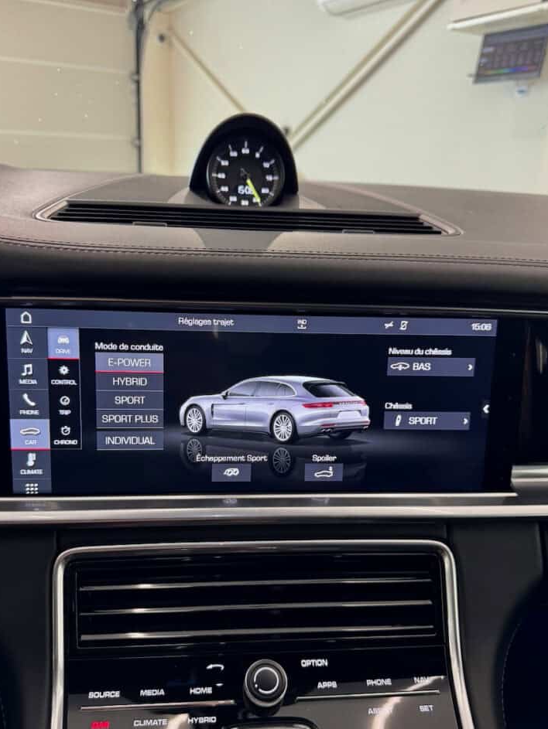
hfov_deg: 51.3
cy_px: 397
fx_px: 570
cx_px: 254
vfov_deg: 65.2
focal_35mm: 27
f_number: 1.8
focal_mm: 6.8
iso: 320
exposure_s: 1/56
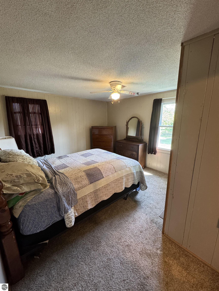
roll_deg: +0.4
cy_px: 146
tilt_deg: -12.8
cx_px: 110
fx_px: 118
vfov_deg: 102.1
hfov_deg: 85.7
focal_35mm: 14
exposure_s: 1/60
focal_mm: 2.22
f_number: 2.2
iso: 320
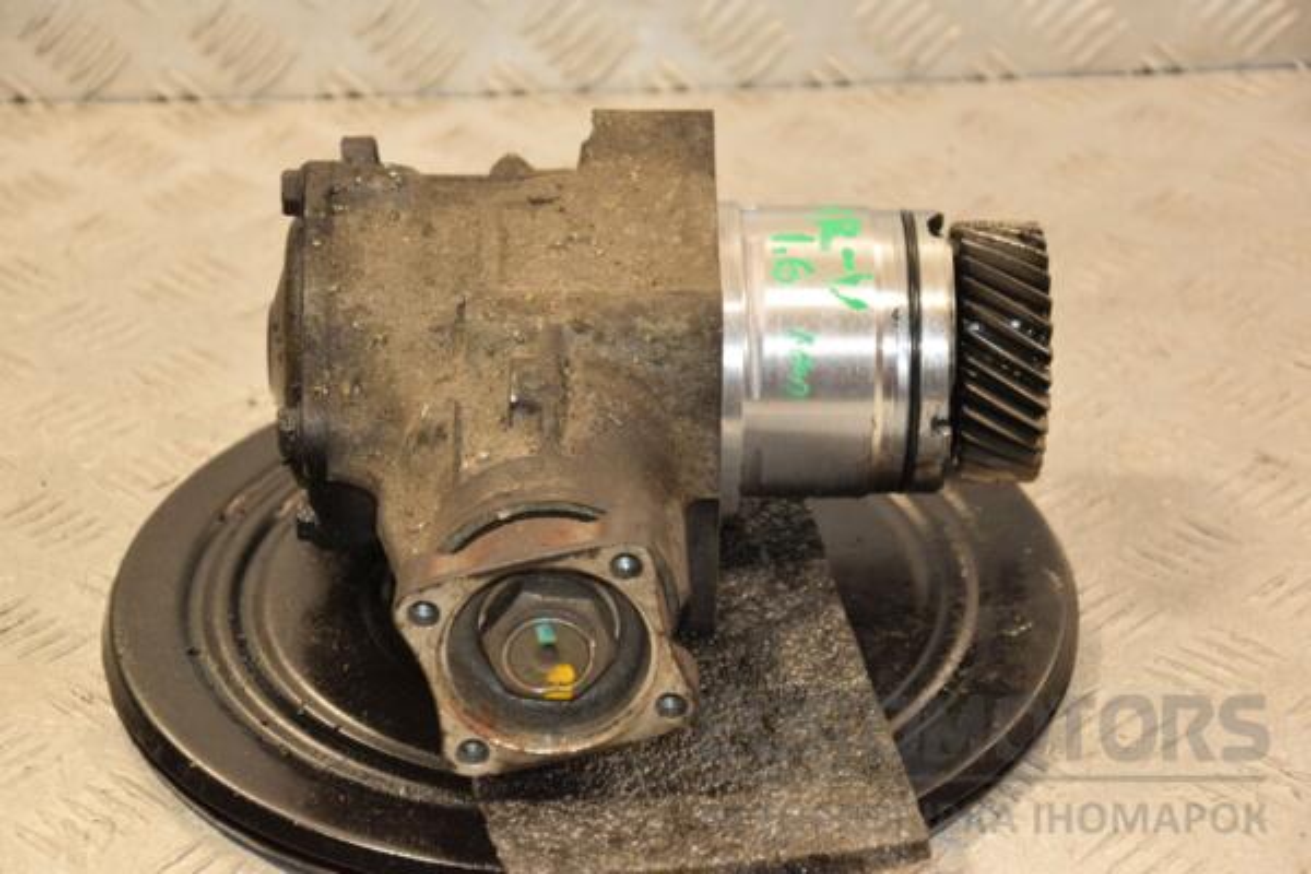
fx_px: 3823
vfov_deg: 13.0
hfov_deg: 19.5
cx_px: 656
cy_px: 437
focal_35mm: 105
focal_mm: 70
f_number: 5.3
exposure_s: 1/125
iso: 800
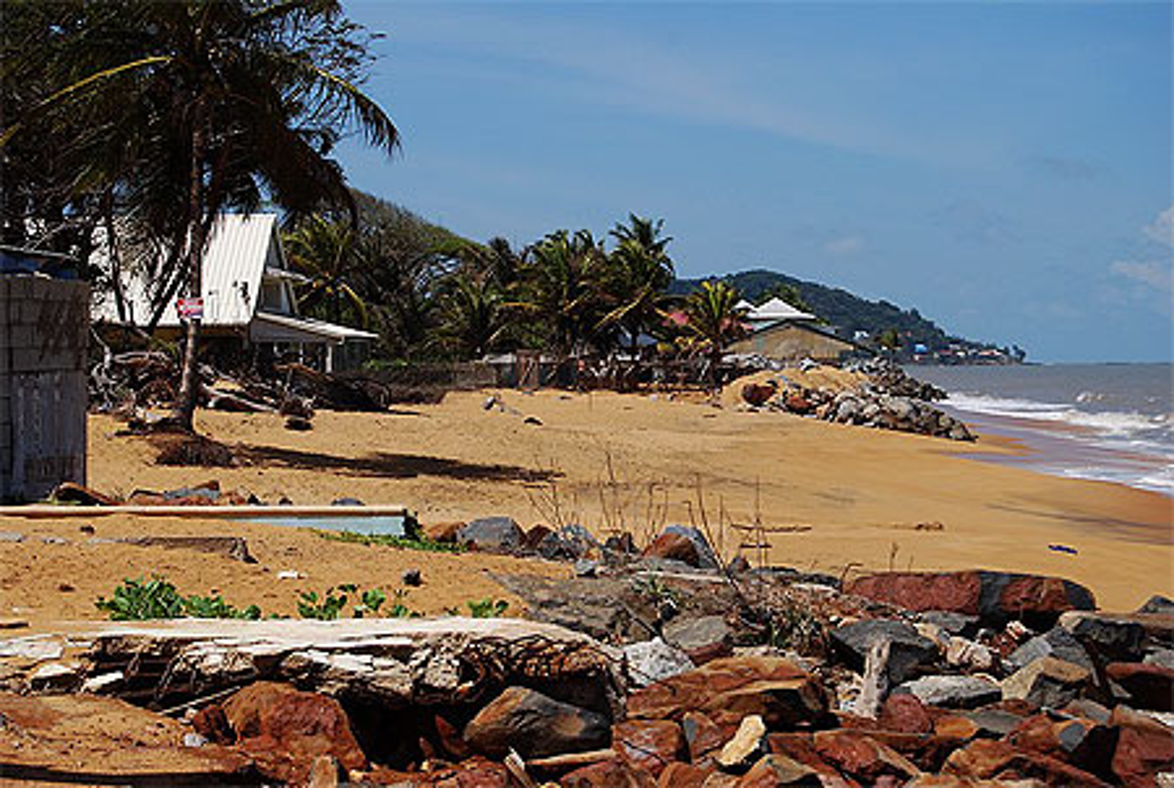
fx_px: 2696
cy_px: 394
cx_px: 587
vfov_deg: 16.6
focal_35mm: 82
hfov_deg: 24.6
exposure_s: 1/320
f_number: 9
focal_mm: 55
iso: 100
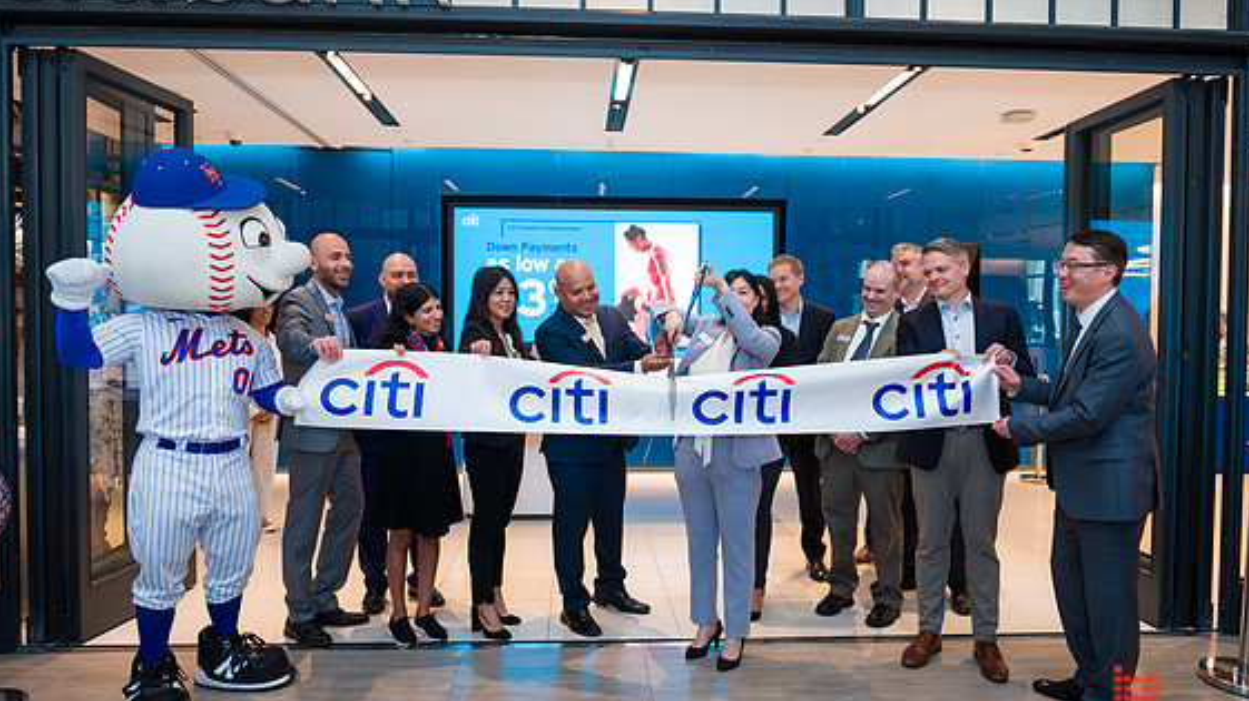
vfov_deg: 44.3
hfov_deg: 71.9
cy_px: 352
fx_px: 861
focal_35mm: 26
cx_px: 626
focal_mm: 24
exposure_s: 1/200
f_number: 4
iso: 800
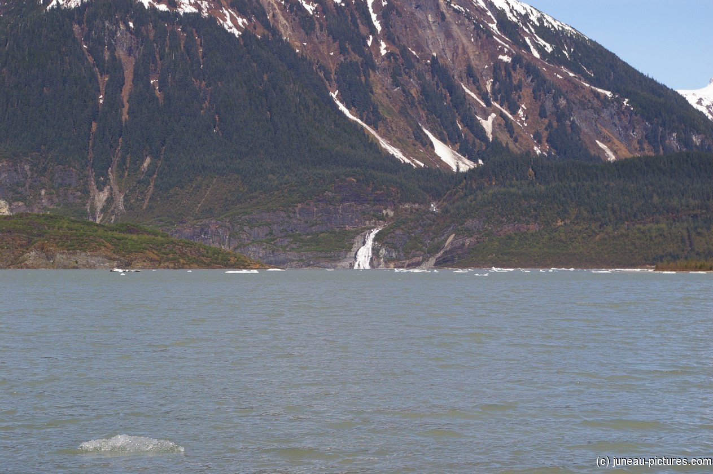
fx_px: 1633
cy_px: 237
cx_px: 356
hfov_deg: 24.6
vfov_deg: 16.5
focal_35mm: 82
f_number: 11
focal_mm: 55
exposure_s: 1/350
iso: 200
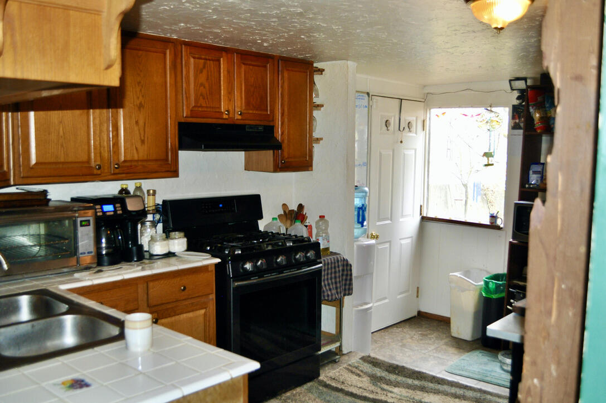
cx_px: 303
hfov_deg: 57.3
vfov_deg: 39.9
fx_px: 555
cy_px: 202
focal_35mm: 33
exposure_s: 1/60
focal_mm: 22
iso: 800
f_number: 4
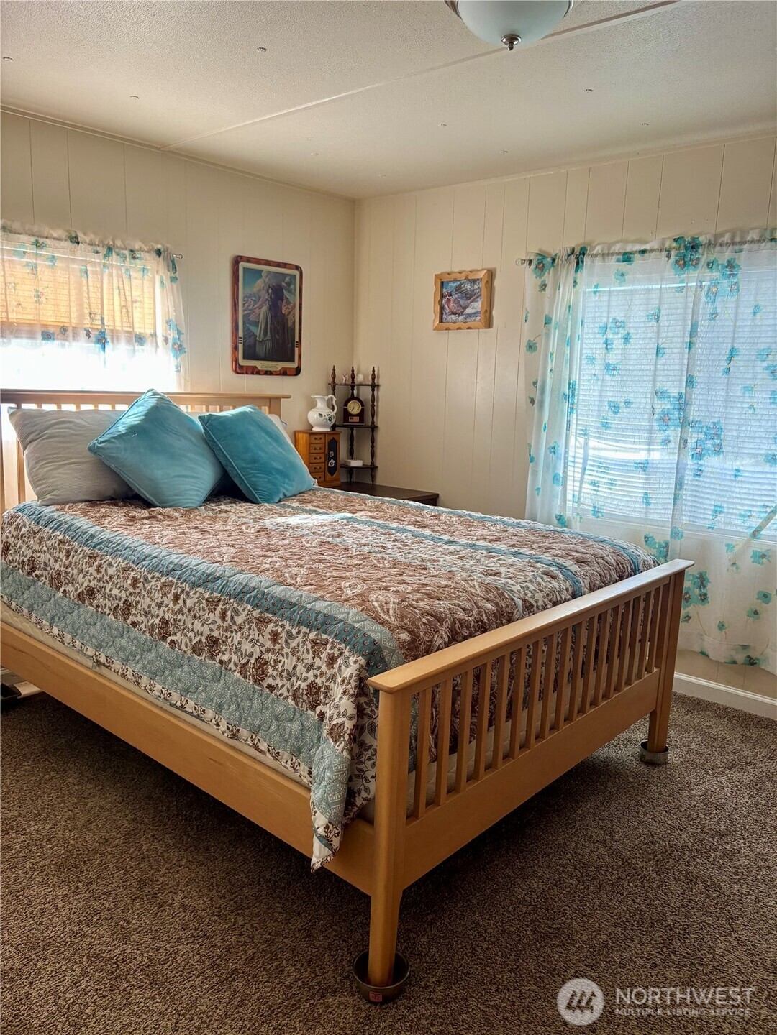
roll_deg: -1.5
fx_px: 778
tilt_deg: -11.5
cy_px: 518
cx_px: 388
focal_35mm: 26
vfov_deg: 67.3
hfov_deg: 53.1
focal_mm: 5.96
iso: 125
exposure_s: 1/103
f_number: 1.6
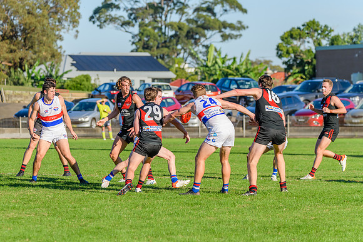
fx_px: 2385
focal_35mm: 237
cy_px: 119
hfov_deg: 8.7
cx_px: 161
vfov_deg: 5.8
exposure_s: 1/2000
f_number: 7.1
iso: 800
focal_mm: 210
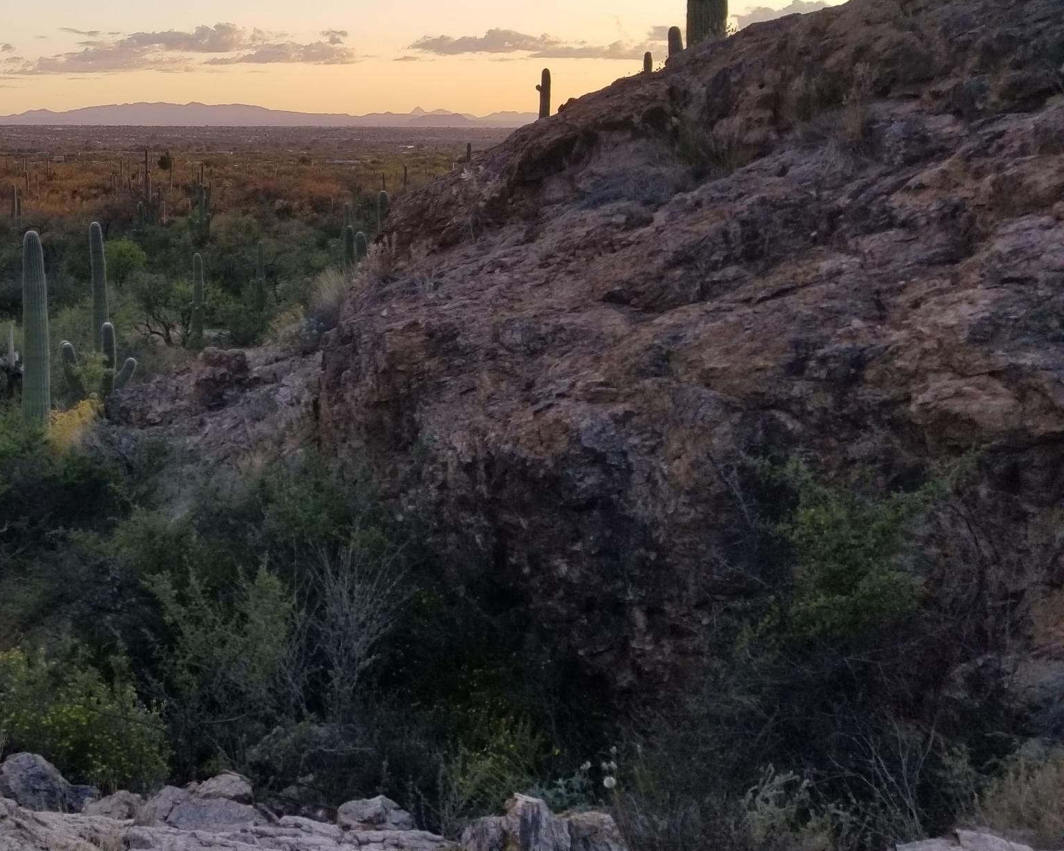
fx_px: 1574
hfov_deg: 34.2
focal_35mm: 50
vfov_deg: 30.0
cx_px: 17
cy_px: 270
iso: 50
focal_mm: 4.25
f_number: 1.7
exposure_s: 1/351
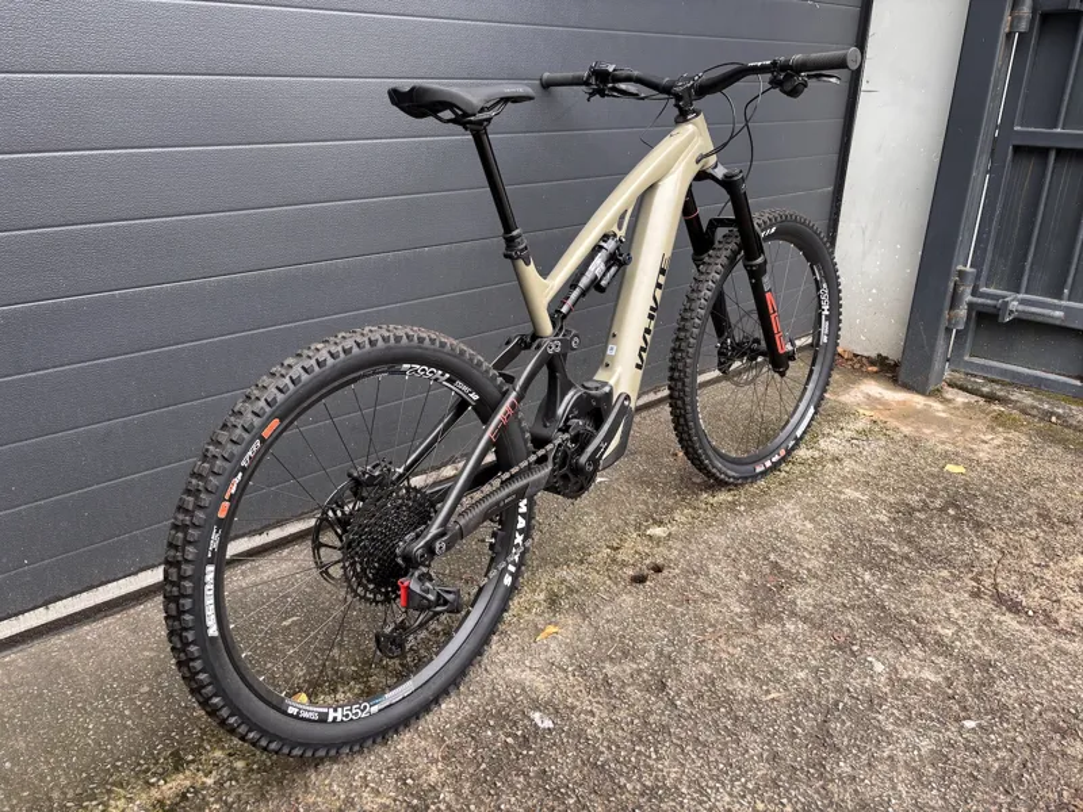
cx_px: 542
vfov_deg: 53.1
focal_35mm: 26
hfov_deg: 67.3
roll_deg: -0.2
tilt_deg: -22.3
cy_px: 406
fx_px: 813
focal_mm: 5.96
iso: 50
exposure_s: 1/325
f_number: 1.6
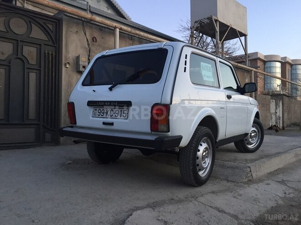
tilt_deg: +2.3
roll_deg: -0.5
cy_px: 112
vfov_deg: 48.2
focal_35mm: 29
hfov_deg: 61.7
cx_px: 150
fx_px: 252
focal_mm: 4.15
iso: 40
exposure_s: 1/30
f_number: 2.2
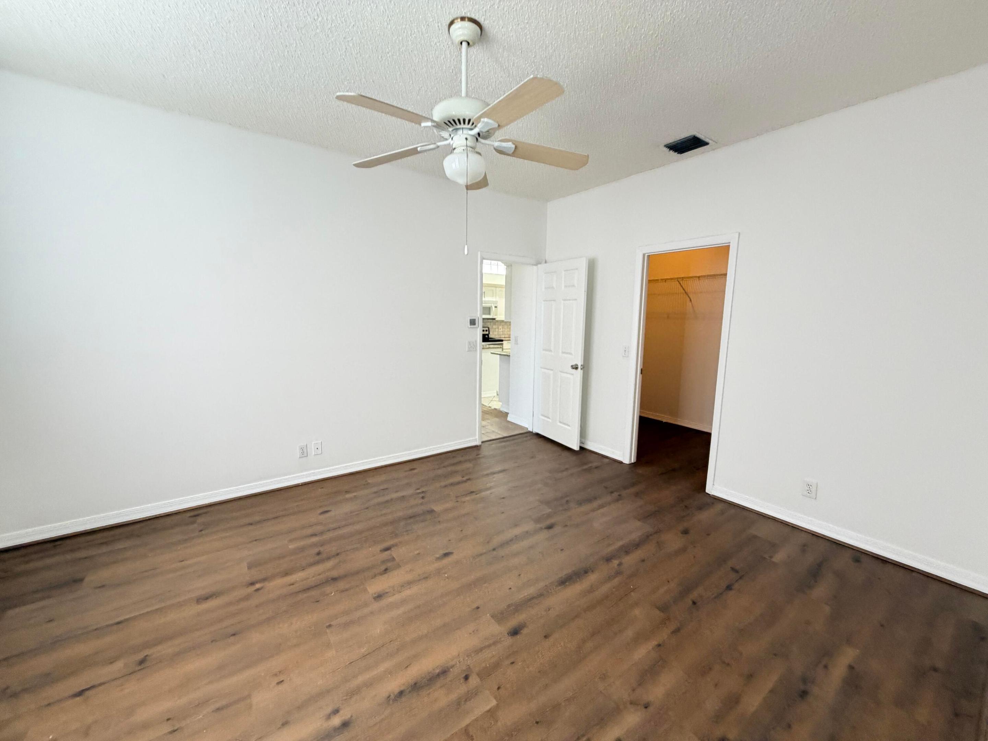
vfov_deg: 85.7
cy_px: 370
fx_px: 400
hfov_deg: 102.1
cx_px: 494
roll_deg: -1.2
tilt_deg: -9.3
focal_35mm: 14
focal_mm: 2.22
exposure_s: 1/121
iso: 200
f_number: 2.2
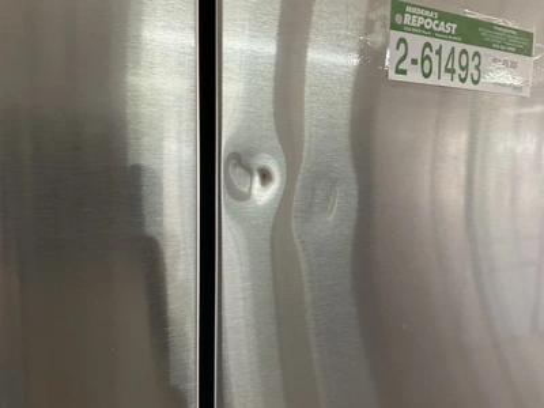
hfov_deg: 61.7
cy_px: 204
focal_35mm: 29
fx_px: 456
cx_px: 272
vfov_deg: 48.2
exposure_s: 1/60
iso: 125
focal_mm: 3
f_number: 1.8
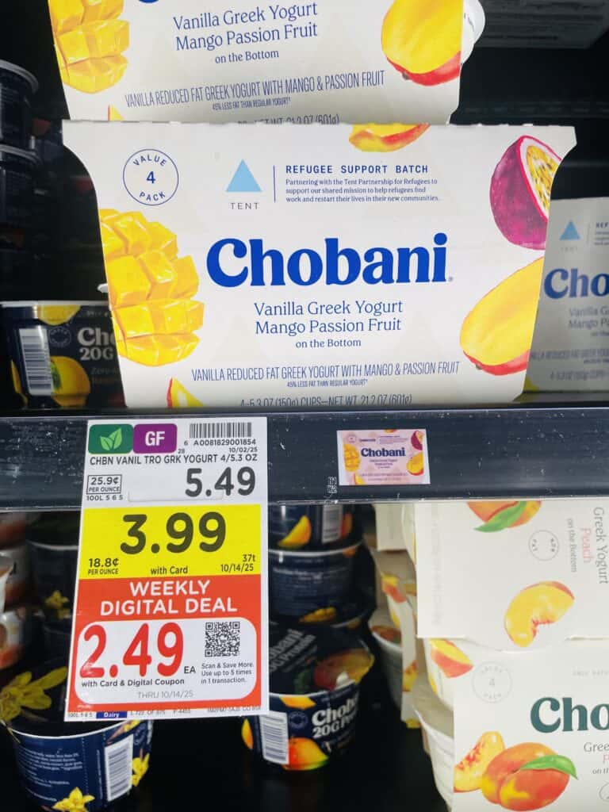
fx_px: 610
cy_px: 406
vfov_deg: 67.3
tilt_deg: -4.1
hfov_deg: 53.1
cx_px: 304
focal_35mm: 26
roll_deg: +0.4
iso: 64
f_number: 1.6
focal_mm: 4.2
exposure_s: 1/121
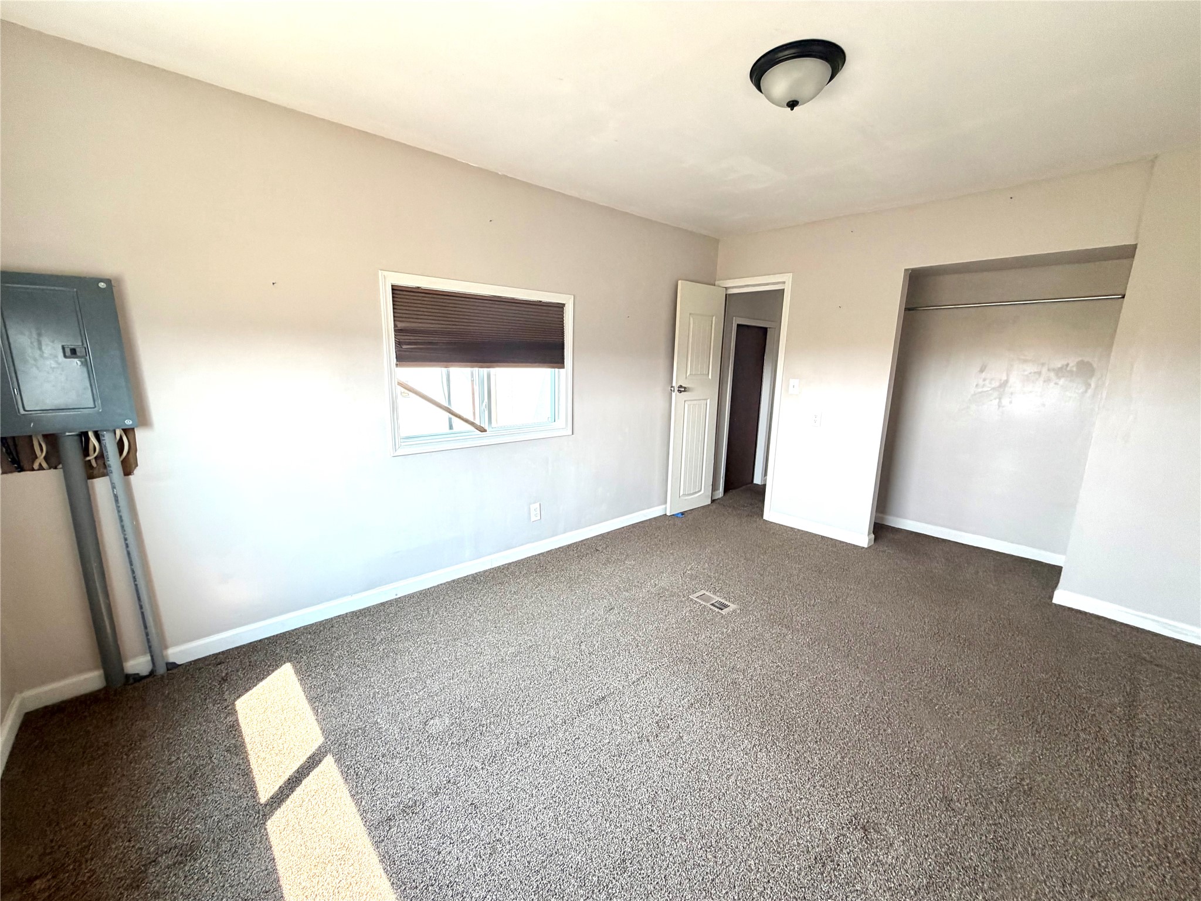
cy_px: 450
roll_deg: +0.4
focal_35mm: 14
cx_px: 600
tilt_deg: -8.9
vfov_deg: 85.7
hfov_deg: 102.1
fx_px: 486
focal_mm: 2.22
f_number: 2.2
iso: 125
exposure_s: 1/121
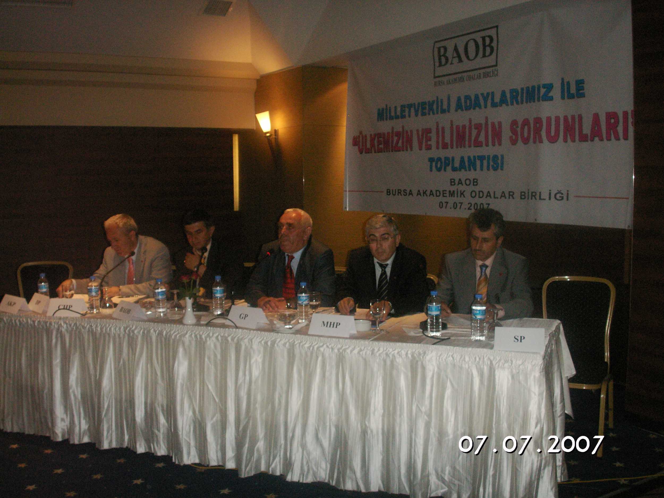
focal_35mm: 37
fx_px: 710
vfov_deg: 38.7
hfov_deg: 50.1
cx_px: 332
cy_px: 249
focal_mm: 7.7
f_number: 3.5
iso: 160
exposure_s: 1/40
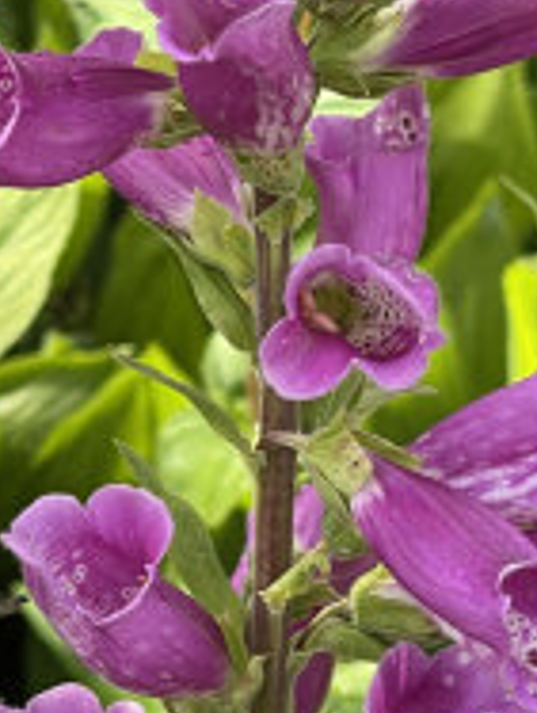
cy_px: 316
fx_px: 4308
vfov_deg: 9.4
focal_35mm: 209
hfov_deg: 7.1
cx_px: 368
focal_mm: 7.5
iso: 20
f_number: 2.2
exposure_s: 1/191
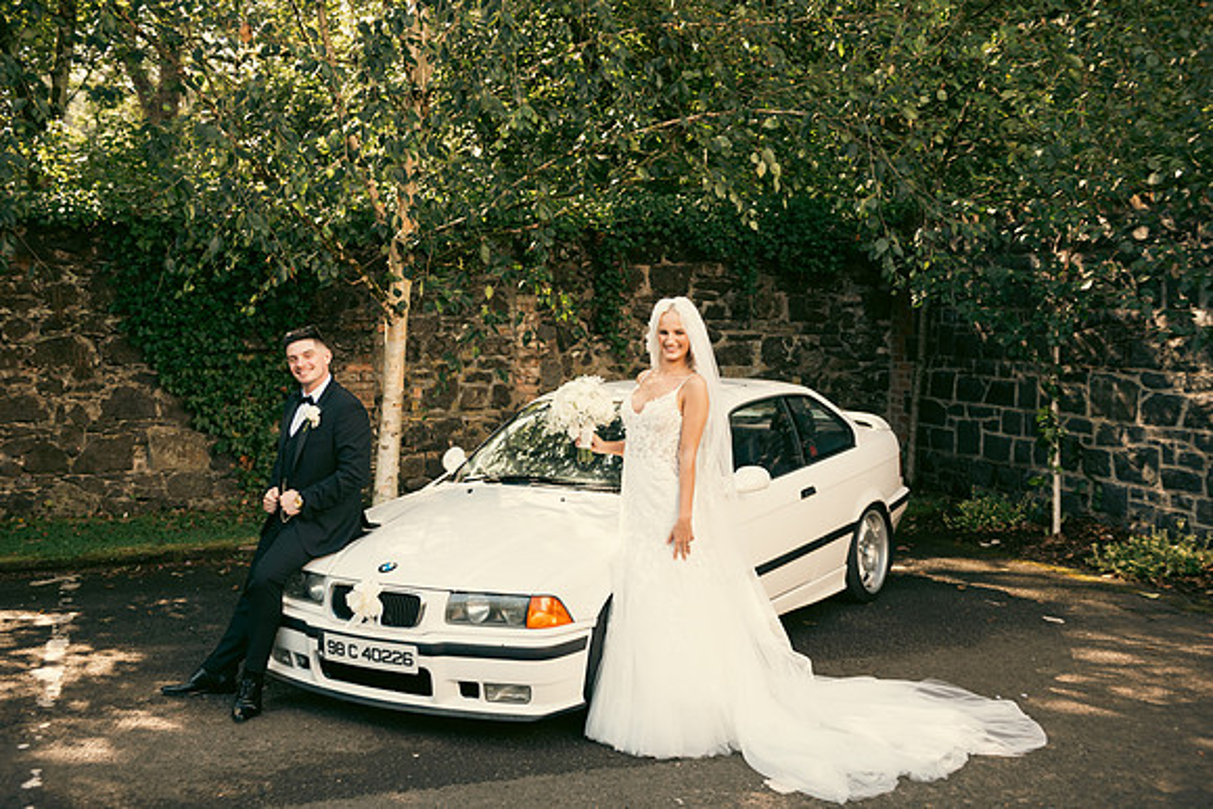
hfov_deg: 44.5
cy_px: 404
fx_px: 1483
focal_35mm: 44
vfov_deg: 30.5
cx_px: 606
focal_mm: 44
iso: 160
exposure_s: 1/200
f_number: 3.5
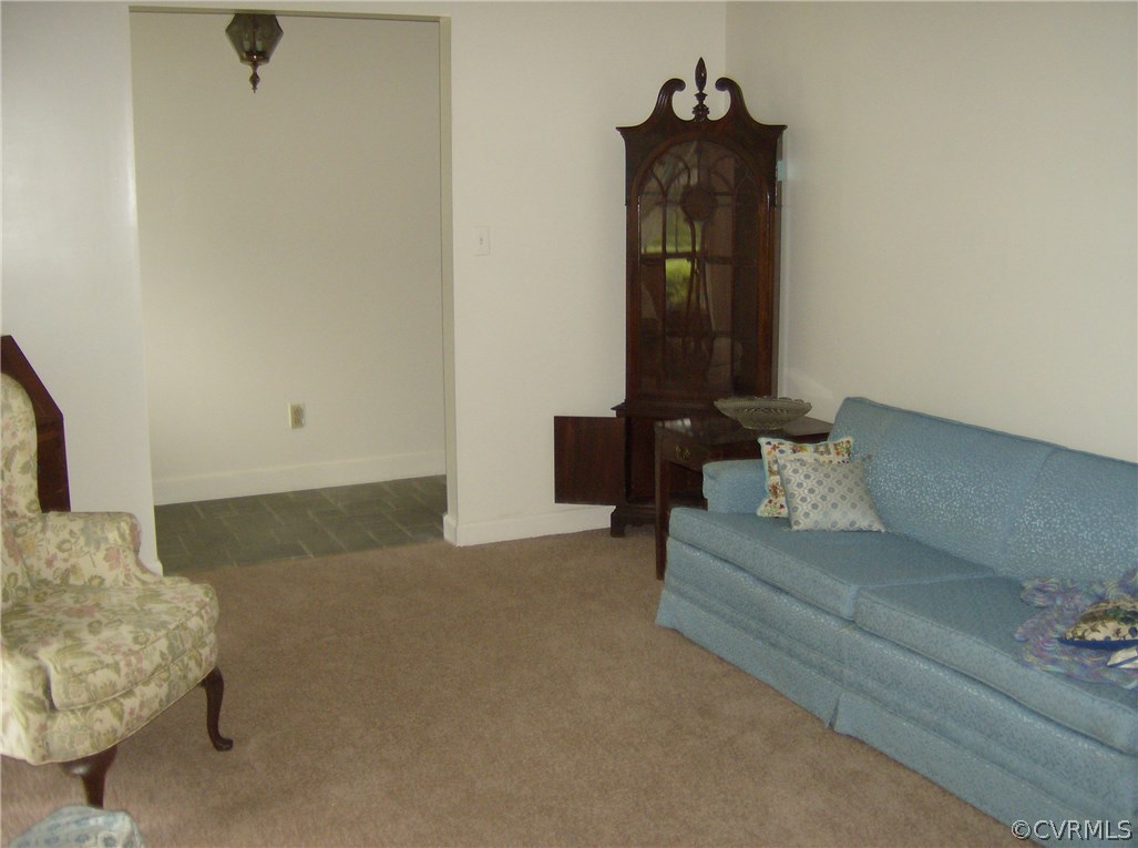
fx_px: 1181
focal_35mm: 36
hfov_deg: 51.5
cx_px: 569
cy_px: 424
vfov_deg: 39.5
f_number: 2.8
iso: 200
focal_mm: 6
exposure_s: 1/60
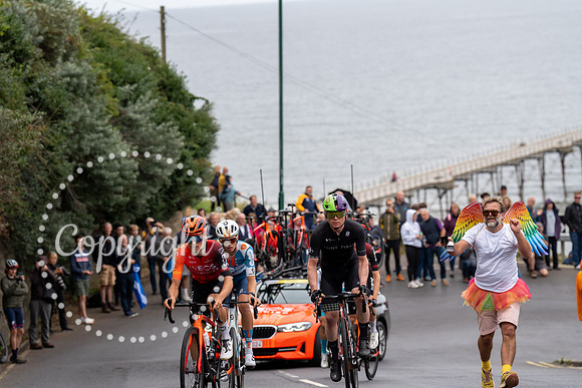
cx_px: 291
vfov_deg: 10.3
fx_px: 2155
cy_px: 194
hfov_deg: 15.4
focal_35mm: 133
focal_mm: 125
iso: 320
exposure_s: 1/1000
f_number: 3.5
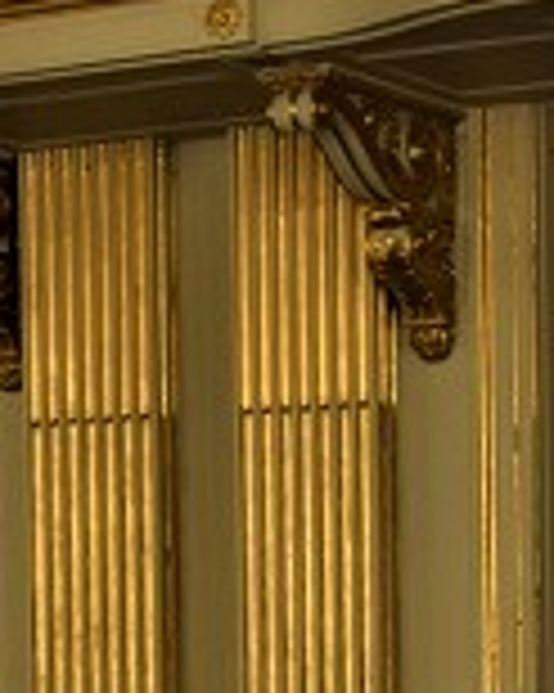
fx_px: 3159
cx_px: -90
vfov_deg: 12.3
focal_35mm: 154
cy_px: 788
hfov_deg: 9.9
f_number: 4.2
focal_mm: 28
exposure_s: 1/125
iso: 800
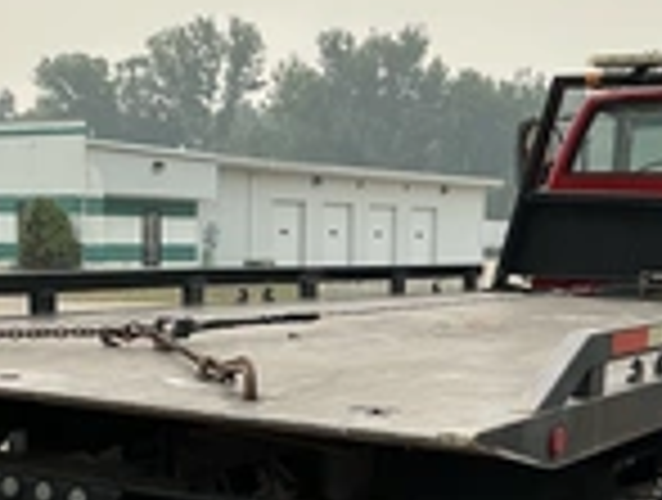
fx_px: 1457
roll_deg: -1.2
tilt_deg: -2.4
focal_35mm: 76
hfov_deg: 25.5
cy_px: 396
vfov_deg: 19.3
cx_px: 261
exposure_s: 1/2667
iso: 25
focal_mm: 3
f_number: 1.8
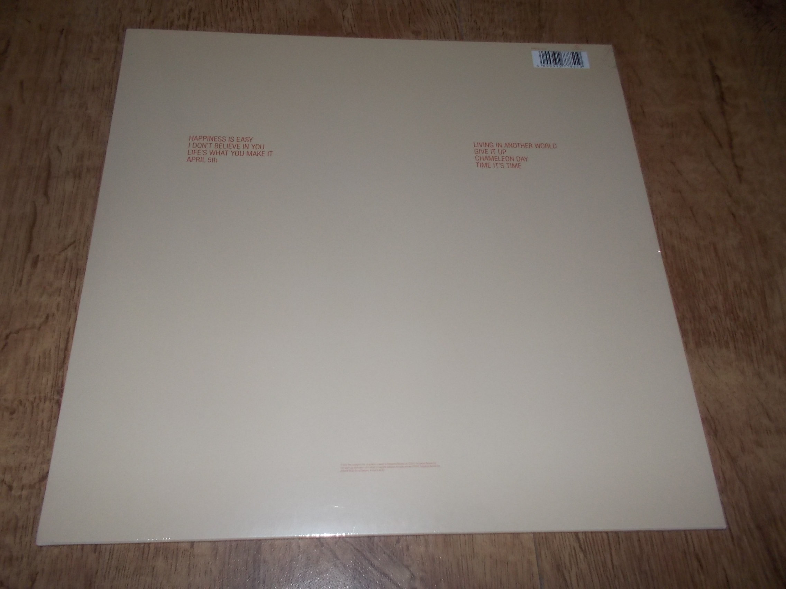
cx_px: 393
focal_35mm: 29
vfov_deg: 48.2
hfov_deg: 61.7
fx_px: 658
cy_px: 294
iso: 200
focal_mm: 4.1
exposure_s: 1/30
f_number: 3.3
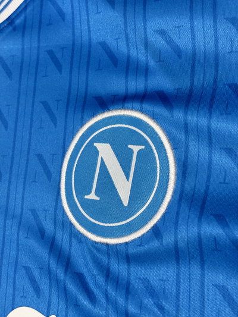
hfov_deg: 28.0
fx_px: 477
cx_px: 119
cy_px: 158
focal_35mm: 52
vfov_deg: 36.8
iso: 160
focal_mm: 5.96
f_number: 1.6
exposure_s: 1/33
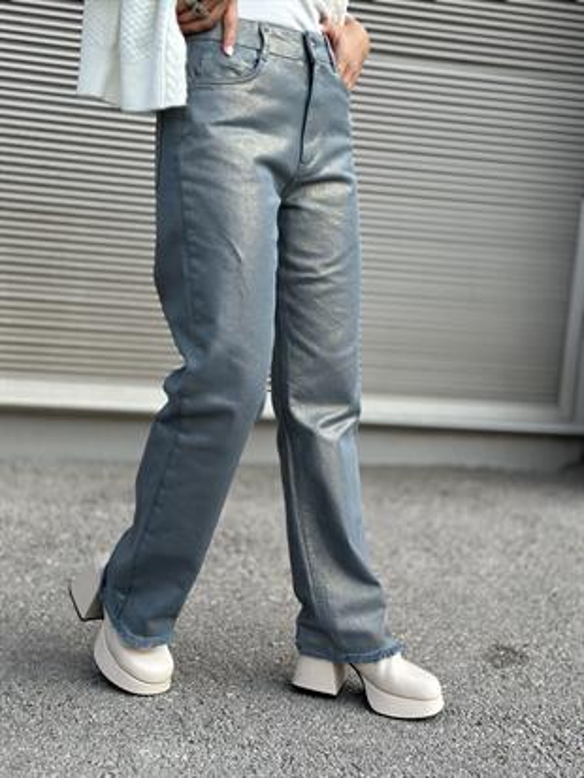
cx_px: 292
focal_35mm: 48
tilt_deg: -8.4
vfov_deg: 39.6
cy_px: 389
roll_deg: -4.5
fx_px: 1079
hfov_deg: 30.3
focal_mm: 6.86
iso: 80
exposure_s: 1/1721
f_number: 1.78
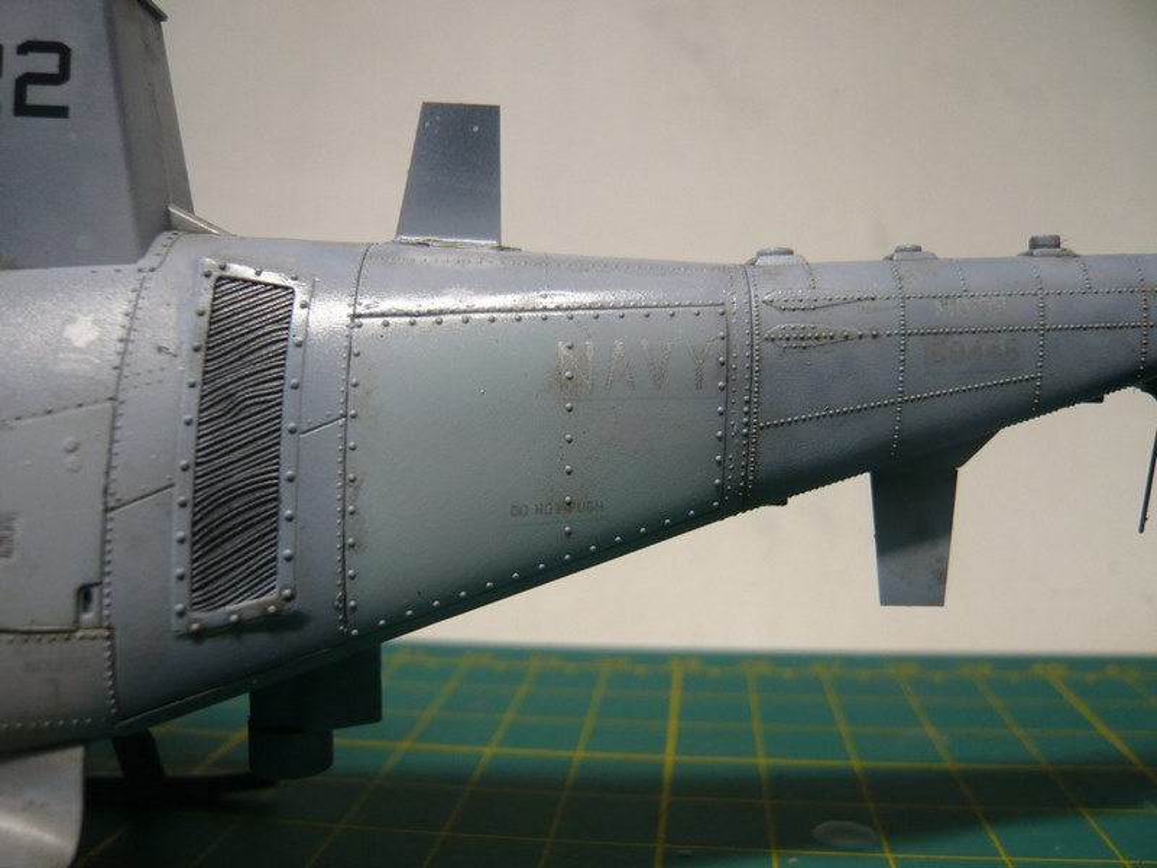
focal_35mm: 28
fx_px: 936
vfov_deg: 49.7
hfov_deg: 63.4
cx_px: 578
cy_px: 434
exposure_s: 1/50
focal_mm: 4.6
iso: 100
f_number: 2.8
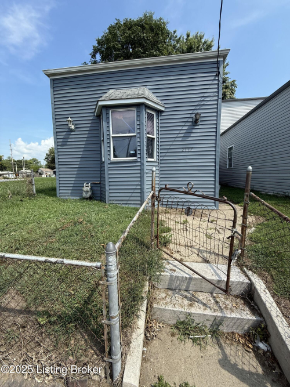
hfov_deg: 85.7
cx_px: 145
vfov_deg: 102.1
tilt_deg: -5.9
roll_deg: +0.2
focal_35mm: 14
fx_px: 156
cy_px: 194
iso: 50
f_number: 2.2
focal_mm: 2.22
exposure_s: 1/1087
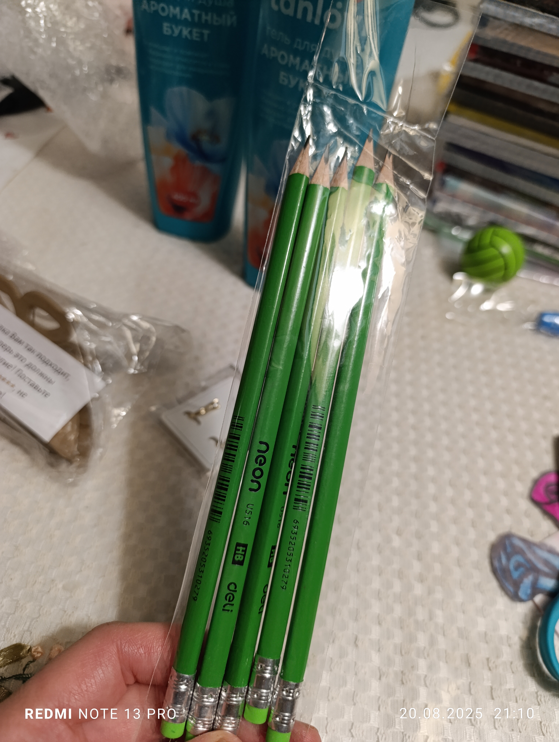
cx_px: 280
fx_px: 494
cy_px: 371
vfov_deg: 73.8
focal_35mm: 23
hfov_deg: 59.0
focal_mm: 6.14
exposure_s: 1/25
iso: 1250
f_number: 1.6
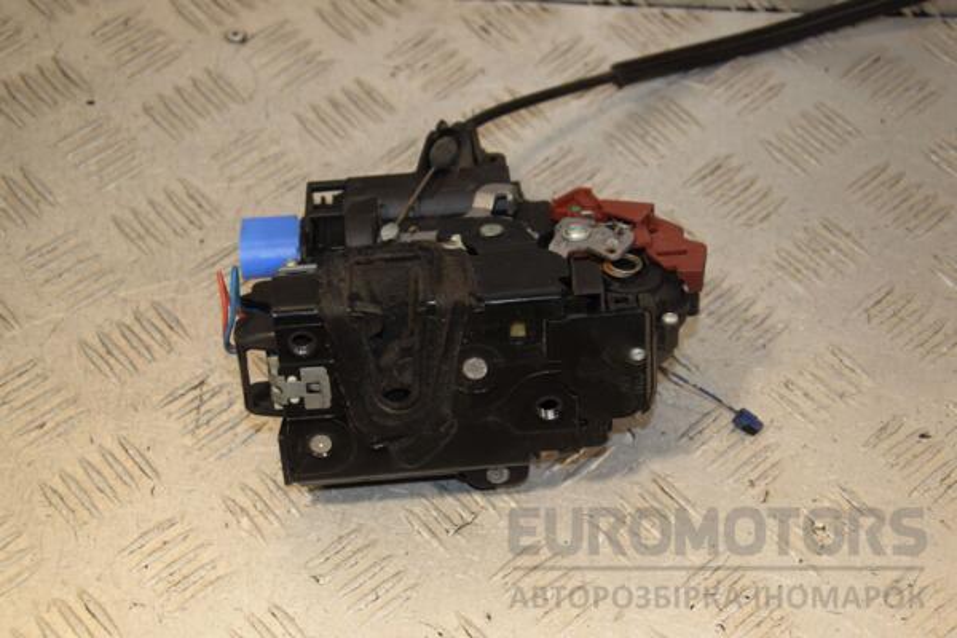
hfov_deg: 29.9
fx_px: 1794
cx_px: 478
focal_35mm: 68
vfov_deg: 20.2
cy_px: 319
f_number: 6.3
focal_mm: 45
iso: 800
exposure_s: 1/200
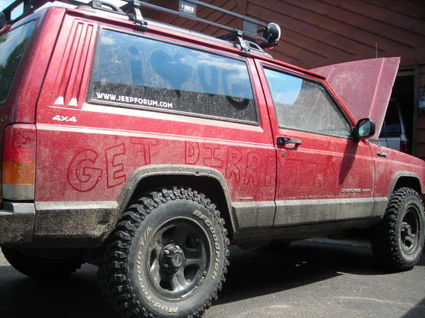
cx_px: 212
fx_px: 467
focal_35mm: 38
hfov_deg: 49.0
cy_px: 159
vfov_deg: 37.7
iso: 50
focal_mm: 6.3
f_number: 3.2
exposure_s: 1/253
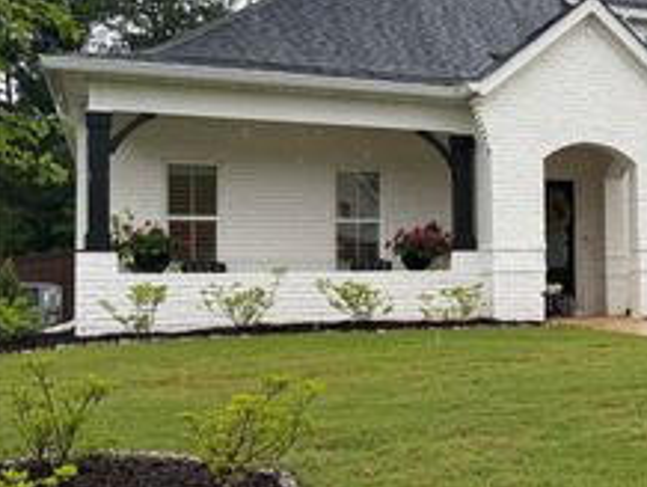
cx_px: 736
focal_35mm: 55
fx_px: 1029
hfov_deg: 30.6
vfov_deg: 26.6
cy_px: 245
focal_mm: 6.76
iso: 80
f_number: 1.78
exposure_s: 1/617
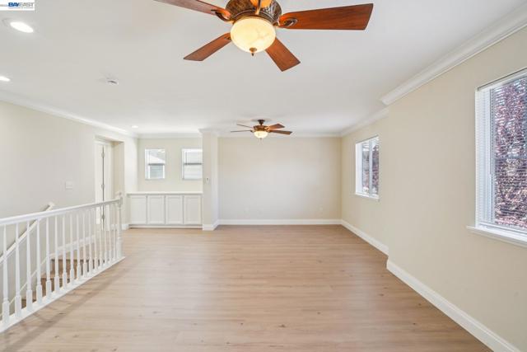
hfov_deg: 96.7
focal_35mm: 16
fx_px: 234
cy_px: 176
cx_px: 264
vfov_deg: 73.8
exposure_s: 1/8
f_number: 8
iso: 250
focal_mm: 16
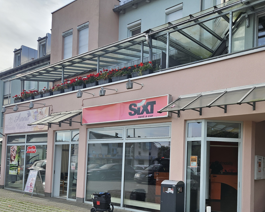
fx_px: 267
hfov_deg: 51.7
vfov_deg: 42.6
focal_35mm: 34
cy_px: 147
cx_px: 180
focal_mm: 5.4
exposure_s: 1/1667
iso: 25
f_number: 1.8
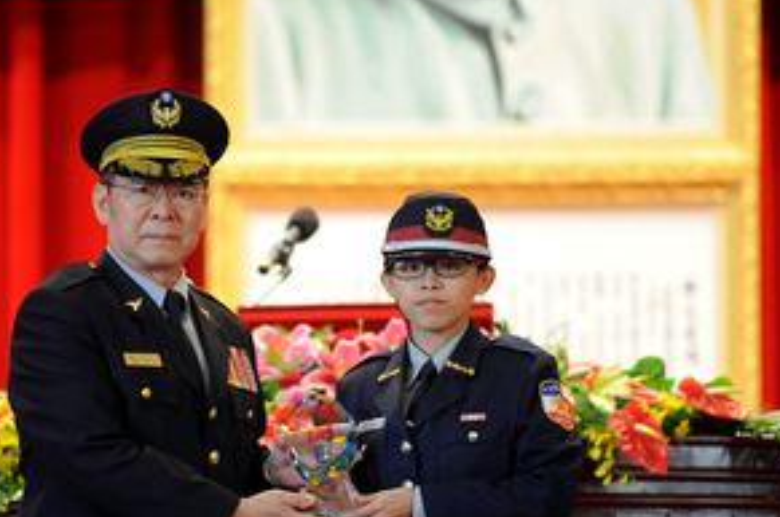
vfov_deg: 3.3
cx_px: 281
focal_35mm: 413
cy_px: 284
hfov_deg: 5.0
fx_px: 8933
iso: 2000
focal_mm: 300
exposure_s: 1/60
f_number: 4
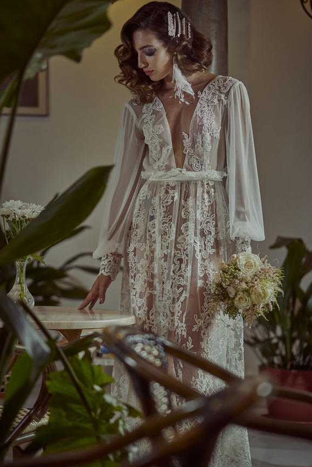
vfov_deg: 17.6
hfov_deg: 11.8
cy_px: 239
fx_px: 1507
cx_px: 160
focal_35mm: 116
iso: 1000
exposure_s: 1/200
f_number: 2.8
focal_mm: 105
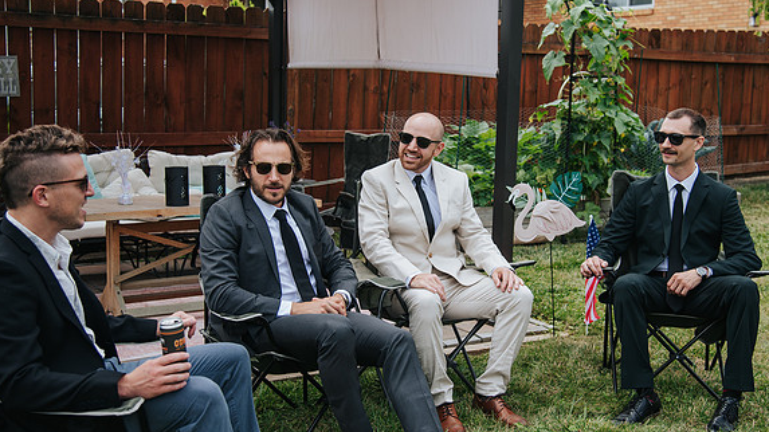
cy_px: 193
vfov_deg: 23.9
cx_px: 406
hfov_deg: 41.3
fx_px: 1019
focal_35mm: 50
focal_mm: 40
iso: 110
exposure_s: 1/500
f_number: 4
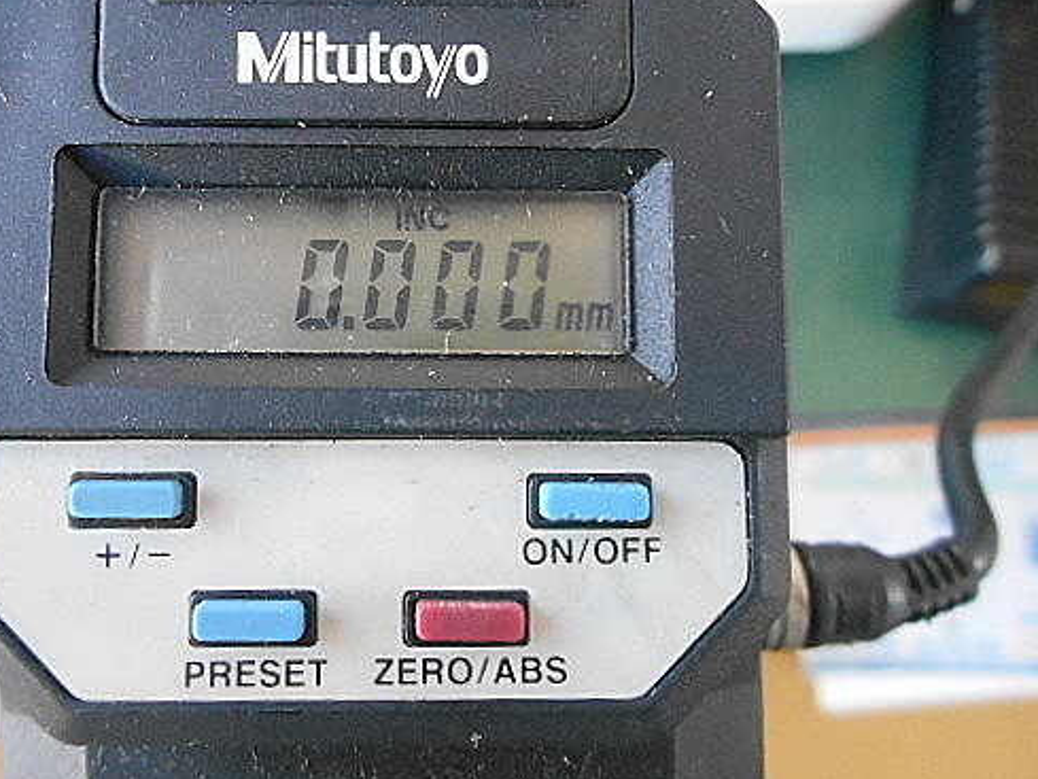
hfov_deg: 53.5
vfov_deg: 41.7
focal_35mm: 34
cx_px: 412
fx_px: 1020
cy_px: 331
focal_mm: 4.7
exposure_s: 1/50
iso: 800
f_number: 3.4
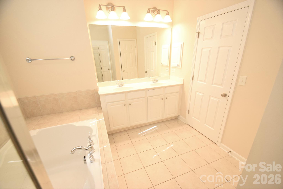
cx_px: 142
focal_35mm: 15
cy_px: 94
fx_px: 118
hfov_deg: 100.4
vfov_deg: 77.4
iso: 720
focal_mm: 10
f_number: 5.6
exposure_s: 1/125
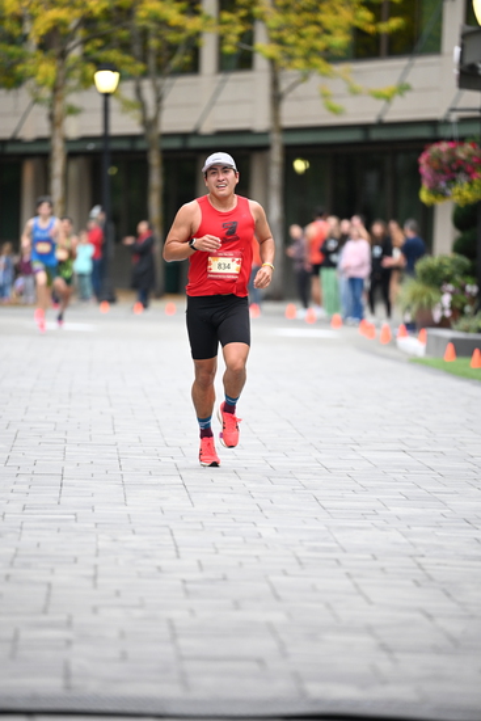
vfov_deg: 10.3
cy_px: 360
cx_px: 240
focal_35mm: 200
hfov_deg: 6.9
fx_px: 4005
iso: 1600
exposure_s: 1/800
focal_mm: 200
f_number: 2.8
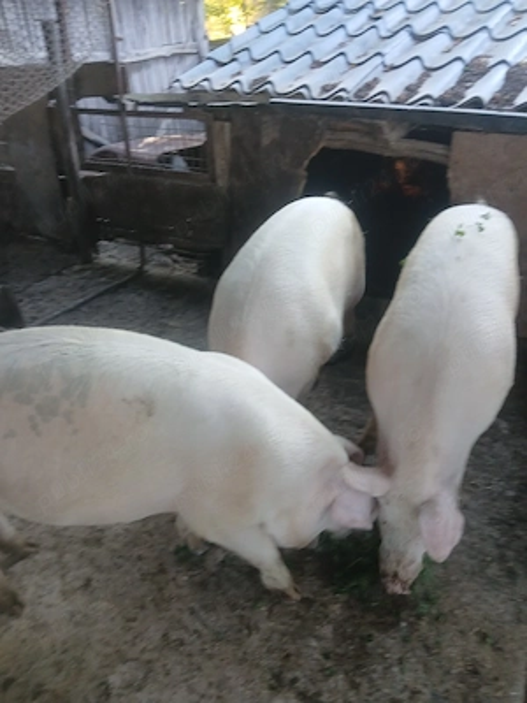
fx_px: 528
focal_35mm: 26
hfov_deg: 53.1
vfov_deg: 67.3
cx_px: 264
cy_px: 352
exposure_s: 1/50.3
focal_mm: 3.98
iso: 125
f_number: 1.8
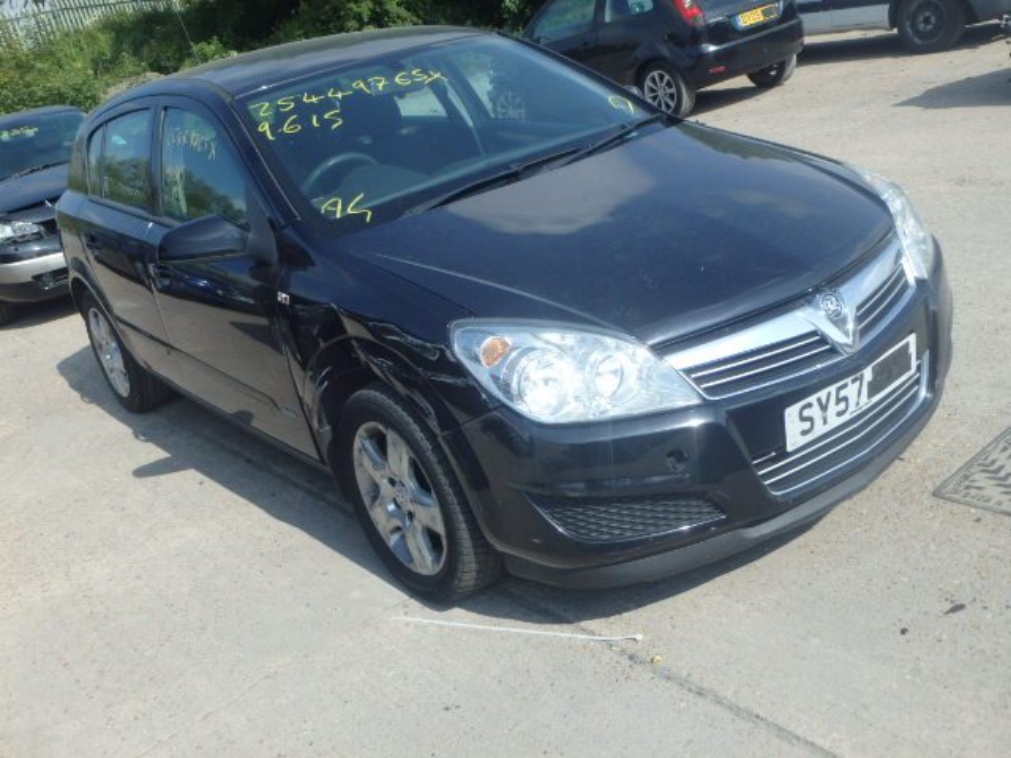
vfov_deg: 39.7
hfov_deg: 51.4
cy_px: 379
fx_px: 1051
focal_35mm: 36
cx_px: 506
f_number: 4.5
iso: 200
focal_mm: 6.4
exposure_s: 1/1000
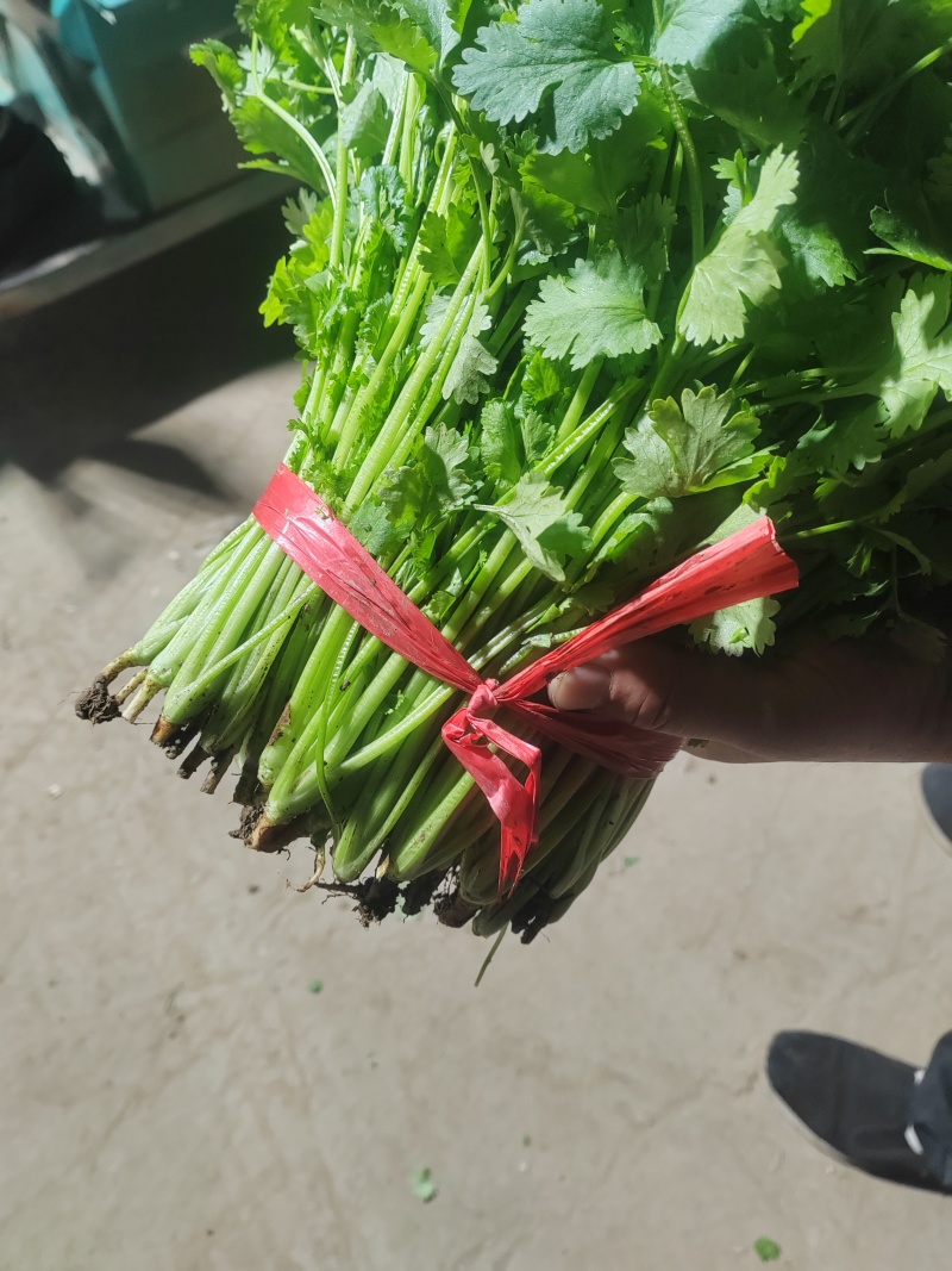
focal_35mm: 27
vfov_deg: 65.3
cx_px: 476
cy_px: 636
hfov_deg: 51.3
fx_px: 990
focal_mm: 5.52
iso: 800
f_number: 1.9
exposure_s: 1/50
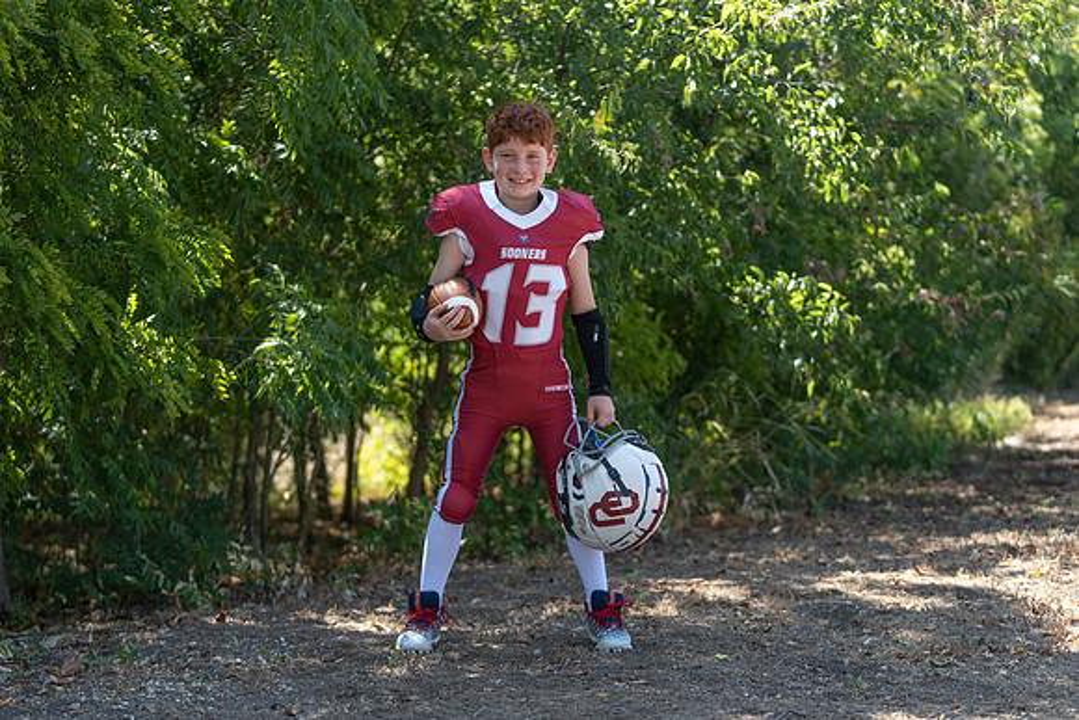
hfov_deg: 28.8
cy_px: 360
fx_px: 2098
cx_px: 540
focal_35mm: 70
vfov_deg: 19.5
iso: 80
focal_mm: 70
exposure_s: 1/320
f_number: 2.8
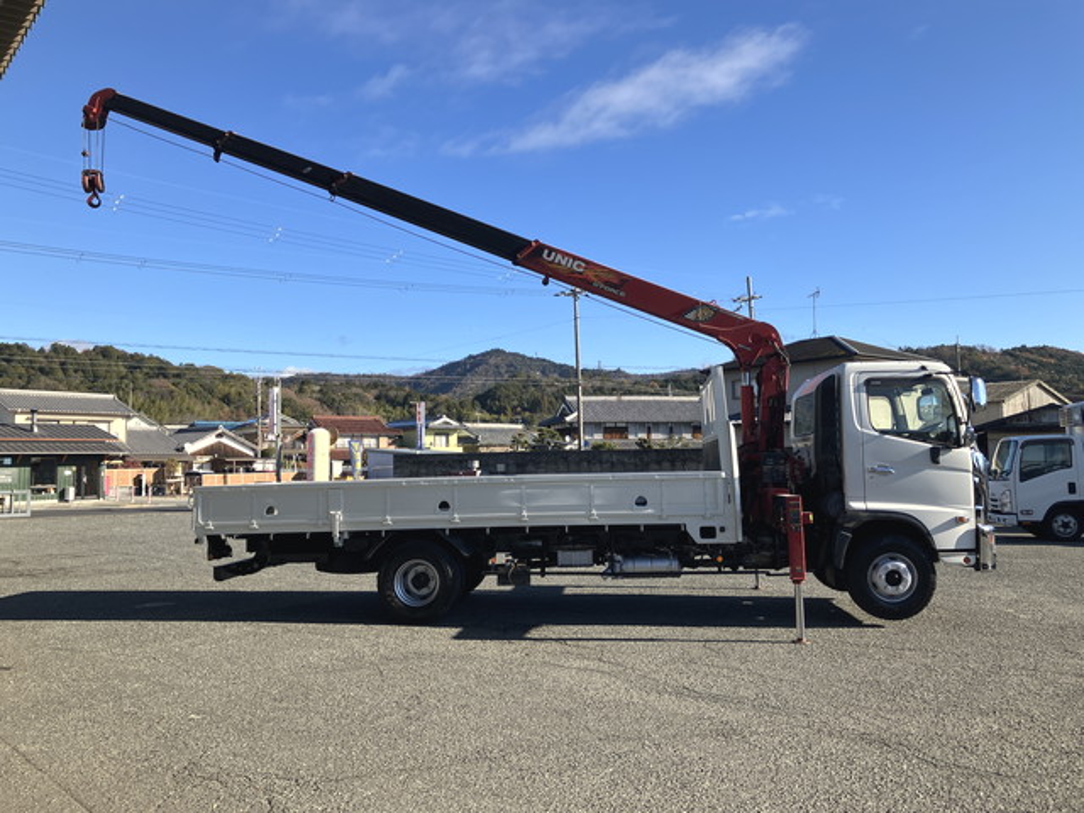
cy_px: 406
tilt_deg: +4.9
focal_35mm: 28
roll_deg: -0.3
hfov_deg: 63.4
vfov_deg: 49.7
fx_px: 877
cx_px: 542
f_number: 1.8
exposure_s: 1/1517
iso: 32
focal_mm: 3.99
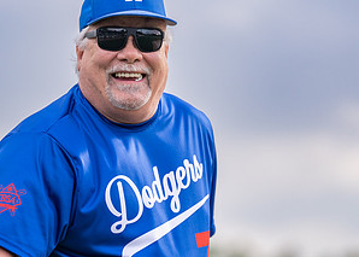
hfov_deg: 5.9
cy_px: 173
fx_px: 3508
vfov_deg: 4.2
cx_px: 120
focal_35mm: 344
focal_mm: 168
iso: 320
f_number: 2.8
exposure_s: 1/2500
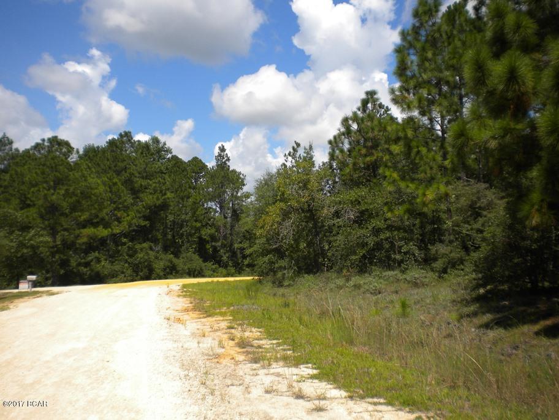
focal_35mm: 35
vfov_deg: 40.7
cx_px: 280
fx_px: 565
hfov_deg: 52.6
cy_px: 210
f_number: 4.6
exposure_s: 1/821
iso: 80
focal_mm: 6.3
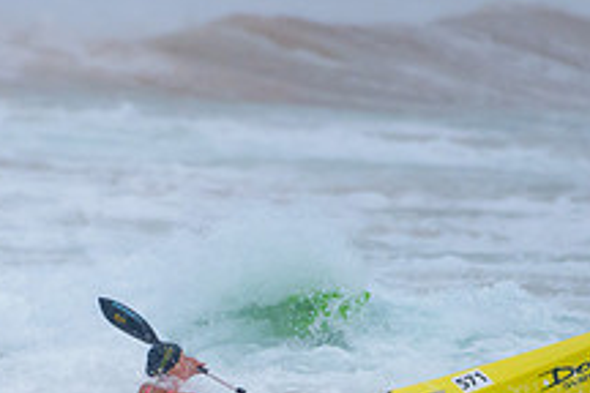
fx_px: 26958
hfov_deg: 1.3
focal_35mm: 1645
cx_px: 159
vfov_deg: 0.8
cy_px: 400
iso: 800
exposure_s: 1/1250
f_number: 5.6
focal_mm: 500
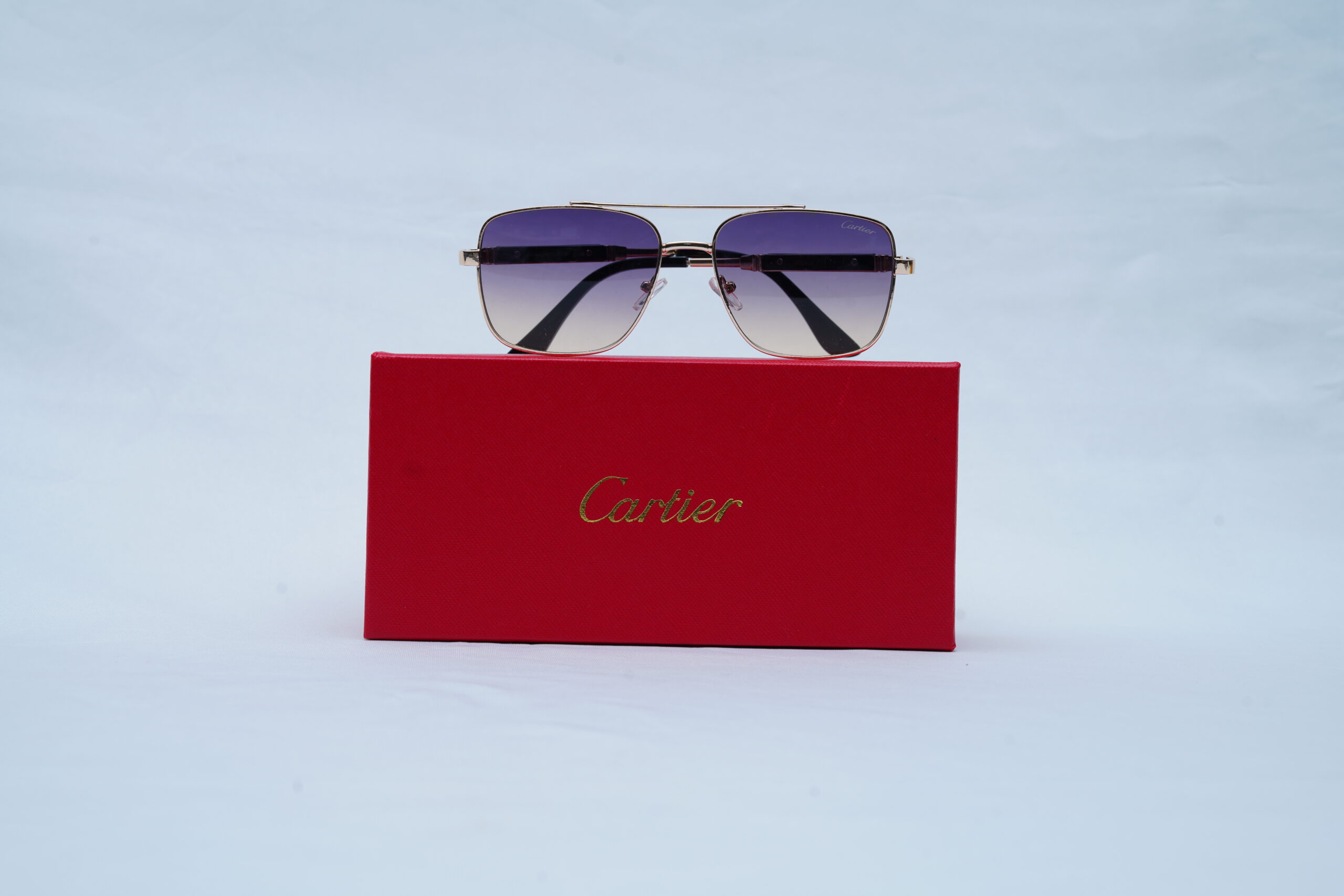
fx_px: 1867
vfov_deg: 27.0
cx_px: 672
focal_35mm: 50
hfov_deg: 39.6
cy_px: 448
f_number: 9
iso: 125
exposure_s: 1/160
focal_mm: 50
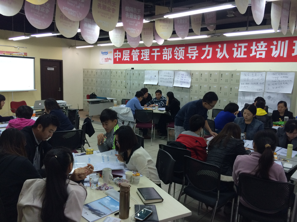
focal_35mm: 29
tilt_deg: -8.3
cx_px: 148
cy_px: 111
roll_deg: -1.3
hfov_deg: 61.7
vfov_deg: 48.2
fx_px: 249
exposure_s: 1/33
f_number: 2.2
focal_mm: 4.15
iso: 64
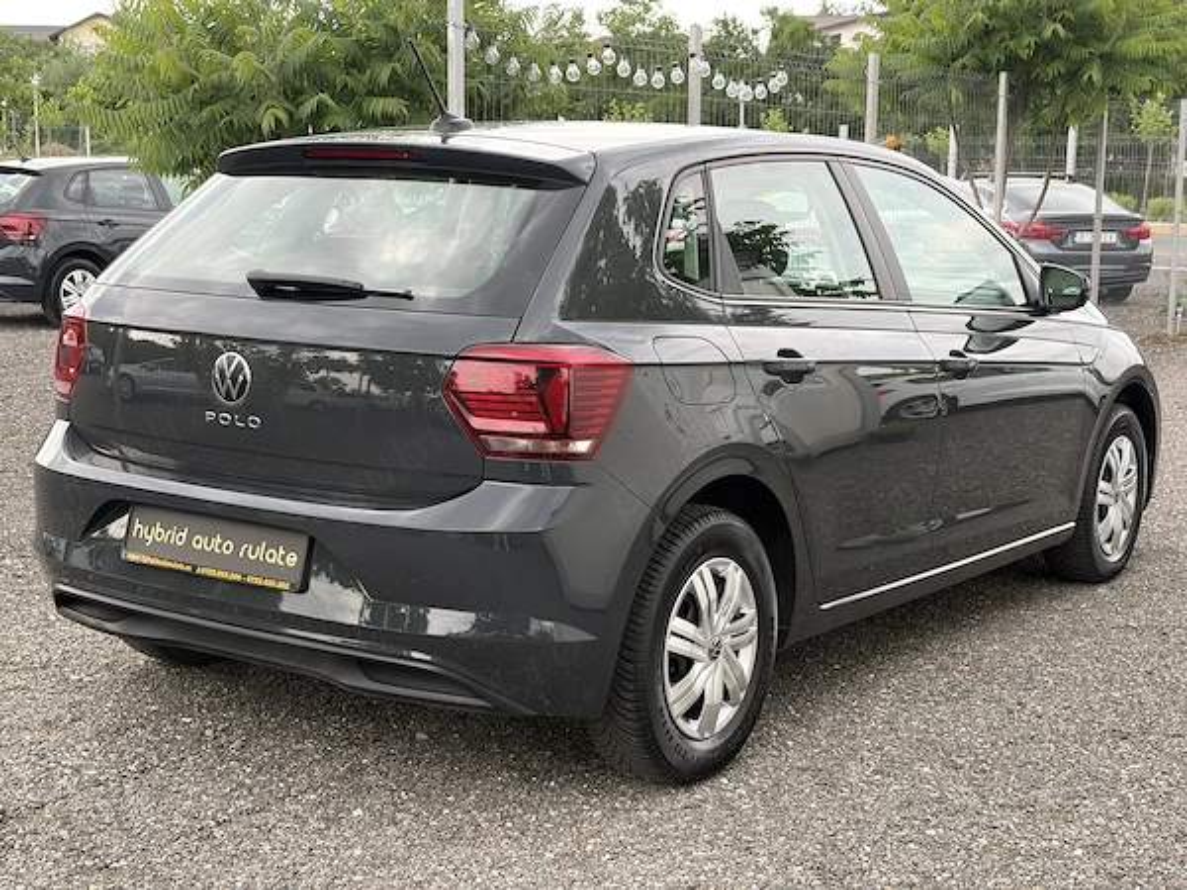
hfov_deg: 36.8
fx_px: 1783
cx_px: 594
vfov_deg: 28.0
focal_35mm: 52
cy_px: 445
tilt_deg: -8.7
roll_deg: -0.3
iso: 50
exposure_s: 1/422
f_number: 1.6
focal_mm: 5.96
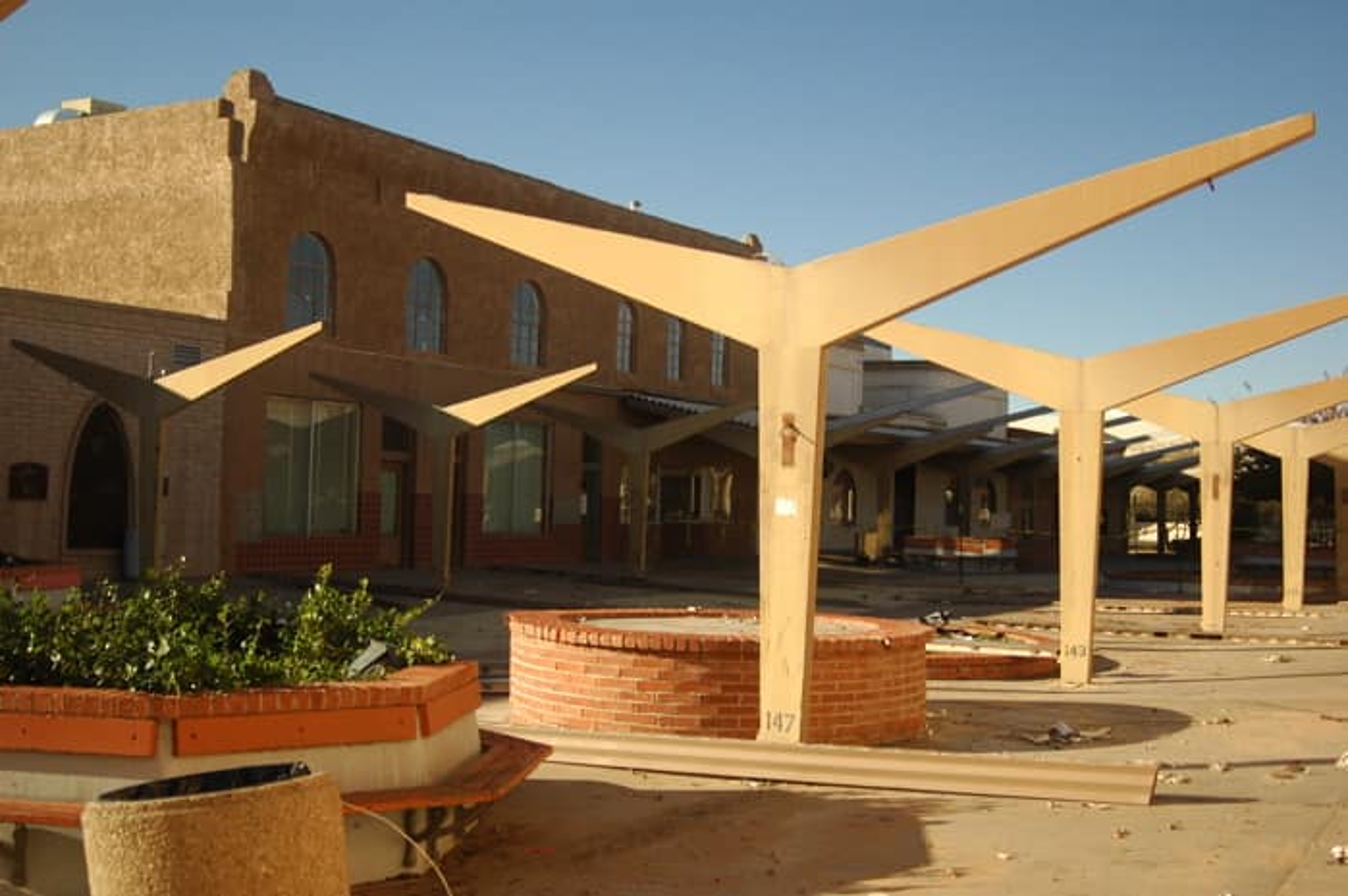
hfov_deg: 46.4
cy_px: 448
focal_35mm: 42
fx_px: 1572
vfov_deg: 31.8
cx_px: 674
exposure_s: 1/2500
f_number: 3.3
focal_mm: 28
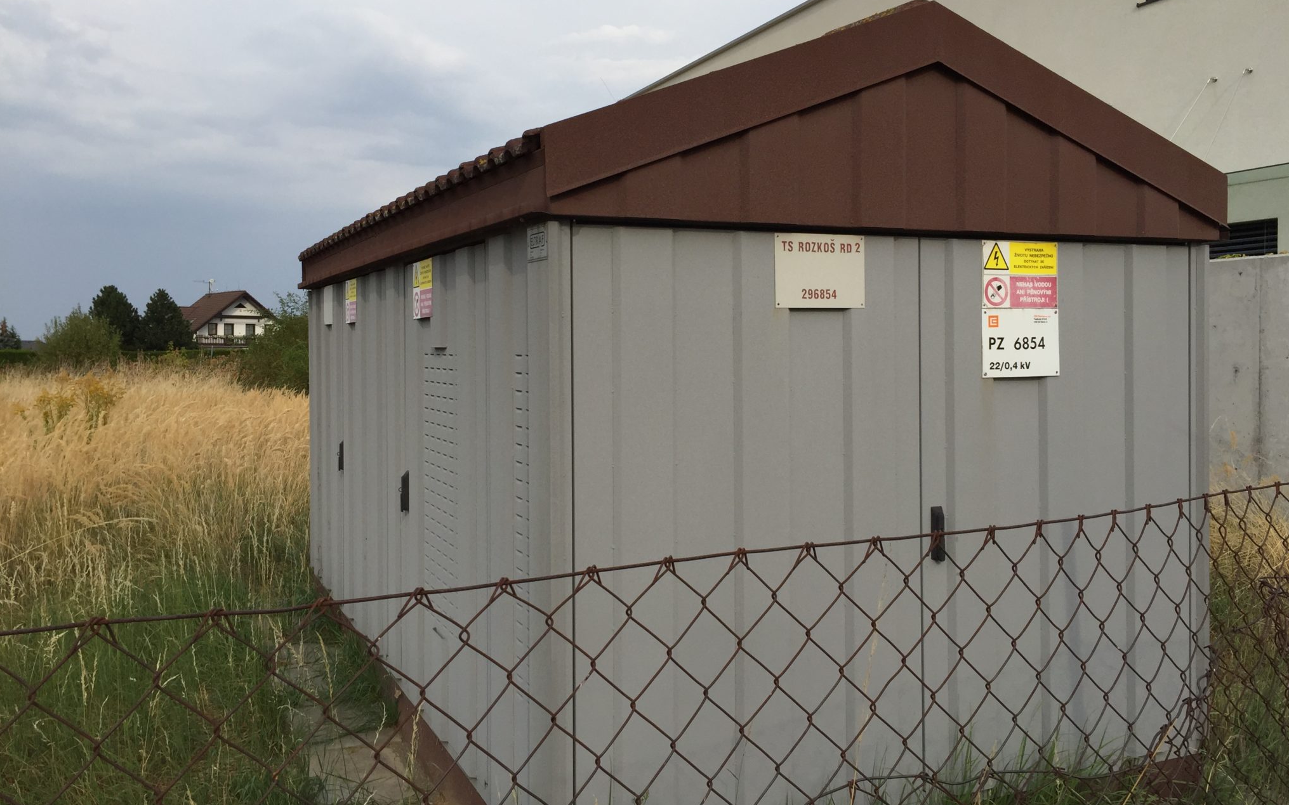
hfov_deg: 61.2
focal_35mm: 31
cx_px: 649
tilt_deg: -0.1
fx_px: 1089
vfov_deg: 40.5
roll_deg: +0.0
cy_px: 360
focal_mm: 4.15
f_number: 2.2
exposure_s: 1/1721
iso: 32
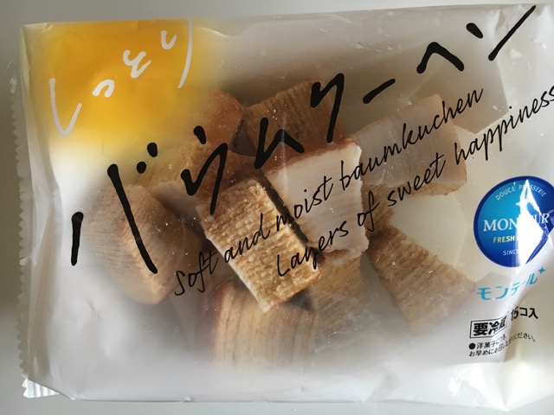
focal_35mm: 29
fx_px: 464
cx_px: 277
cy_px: 208
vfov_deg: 48.2
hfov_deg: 61.7
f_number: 2.2
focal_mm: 4.15
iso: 125
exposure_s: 1/30
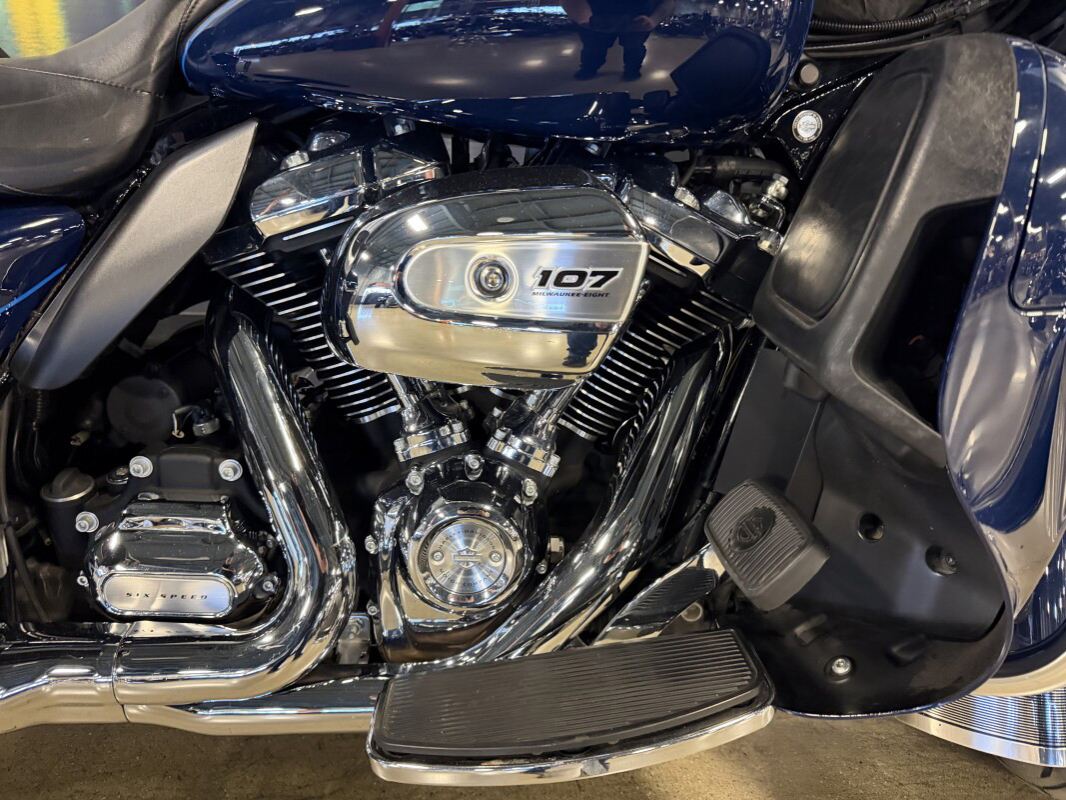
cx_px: 533
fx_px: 739
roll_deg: -1.7
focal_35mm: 24
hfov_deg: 71.6
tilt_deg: -29.9
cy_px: 400
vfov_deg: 56.8
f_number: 1.78
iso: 800
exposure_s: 1/60
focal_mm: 6.76
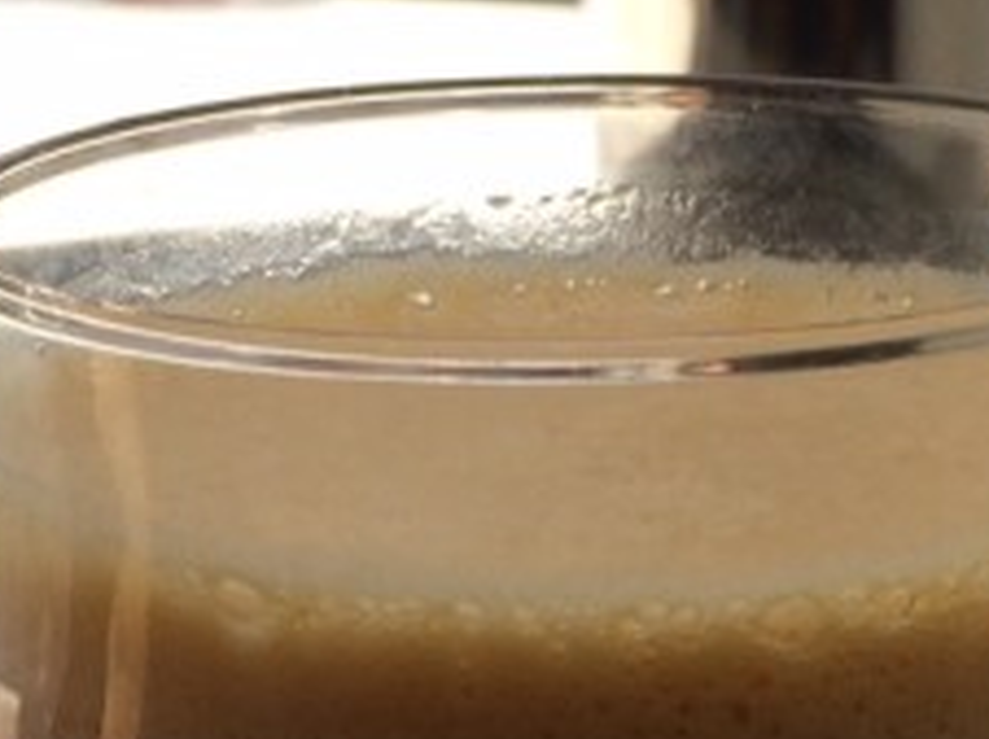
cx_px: 915
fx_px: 3881
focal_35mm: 136
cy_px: 595
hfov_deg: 14.4
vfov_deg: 10.8
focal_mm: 4.12
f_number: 2.2
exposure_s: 1/342
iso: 32
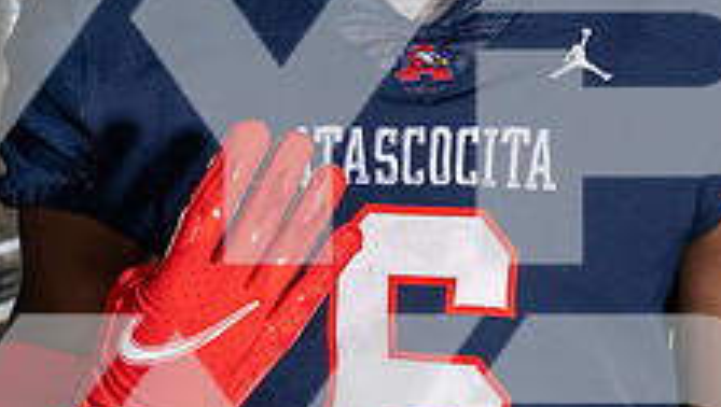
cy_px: 95
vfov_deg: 8.3
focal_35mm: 147
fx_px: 2813
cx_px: 414
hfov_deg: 14.6
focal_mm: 54
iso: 160
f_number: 10
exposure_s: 1/250
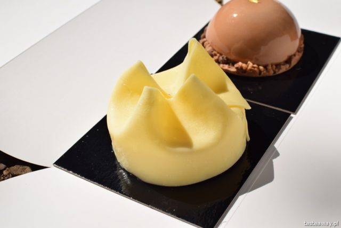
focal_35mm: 52
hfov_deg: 37.8
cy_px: 114
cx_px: 170
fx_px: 497
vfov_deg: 25.8
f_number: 9
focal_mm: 35
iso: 100
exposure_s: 1/400
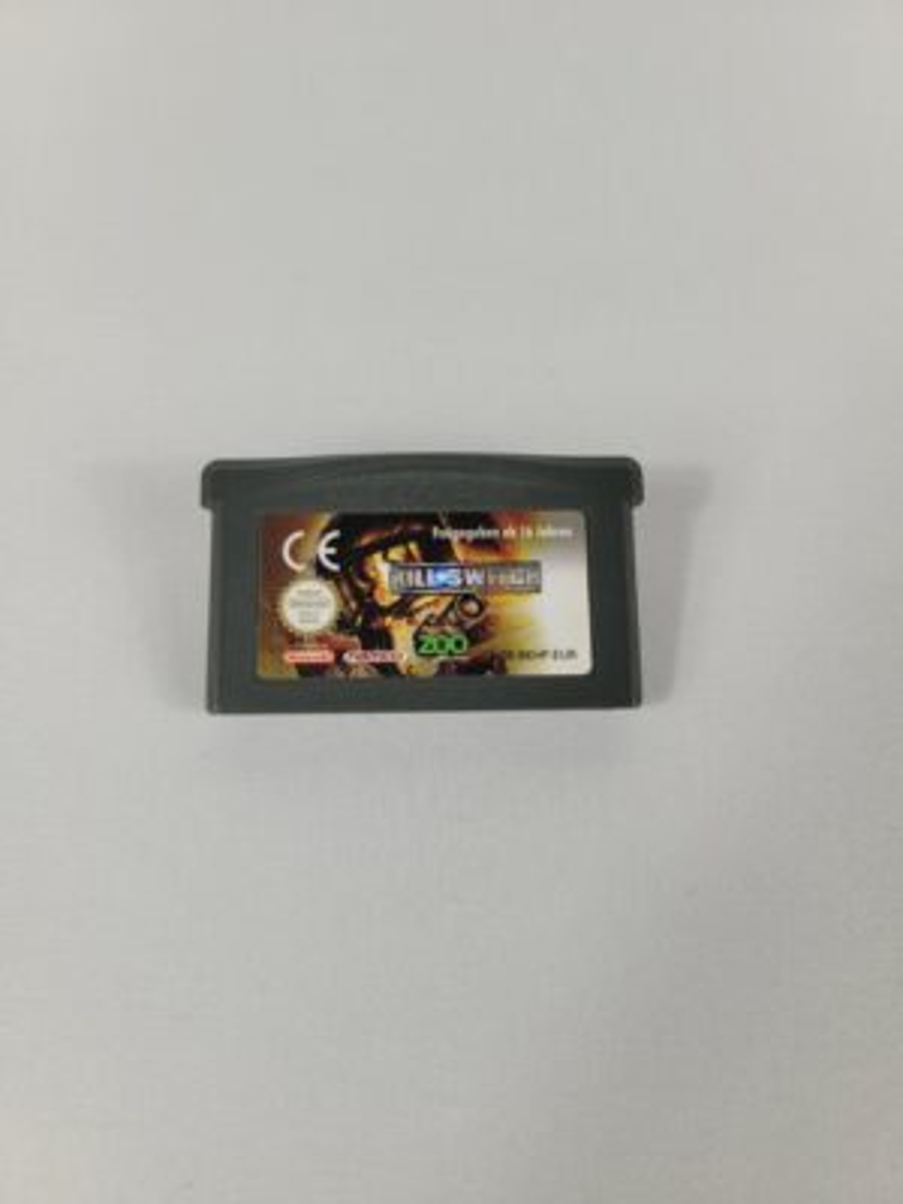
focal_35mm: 26
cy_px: 602
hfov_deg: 53.1
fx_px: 904
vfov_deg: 67.3
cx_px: 452
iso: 40
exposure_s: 1/181
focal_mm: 5.4
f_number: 1.8
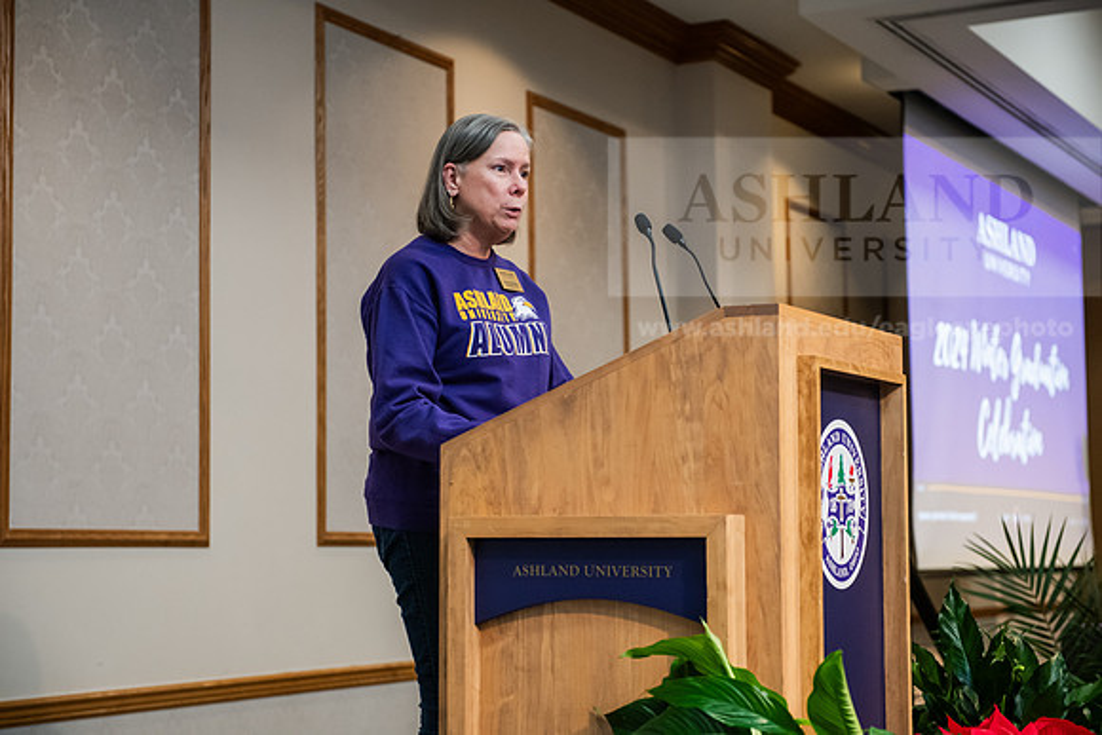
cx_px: 551
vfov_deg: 19.5
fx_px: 2143
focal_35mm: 70
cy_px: 368
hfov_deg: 28.8
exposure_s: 1/200
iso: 2000
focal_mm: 70
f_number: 3.5
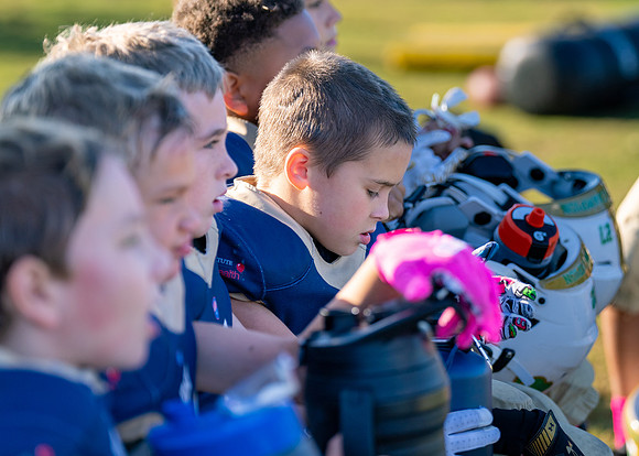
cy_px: 175
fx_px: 2963
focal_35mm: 163
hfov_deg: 12.3
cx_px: 313
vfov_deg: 8.8
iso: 200
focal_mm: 122
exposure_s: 1/1600
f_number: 2.8
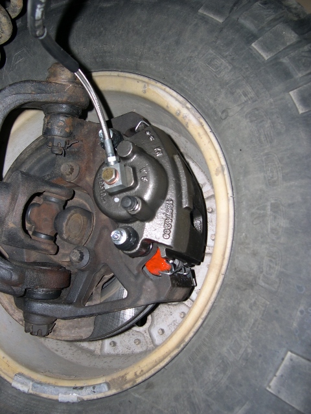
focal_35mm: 38
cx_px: 156
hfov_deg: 37.7
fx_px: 455
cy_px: 207
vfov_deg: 49.0
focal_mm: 8
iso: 100
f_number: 2.8
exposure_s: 1/60
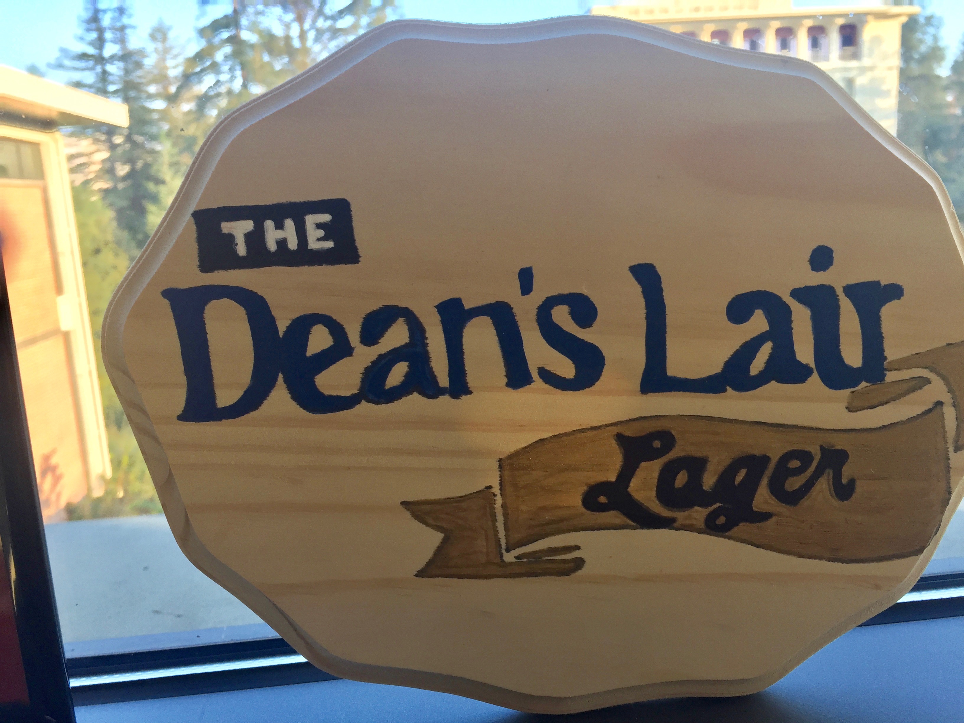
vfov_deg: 48.2
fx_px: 808
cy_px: 362
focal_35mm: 29
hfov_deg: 61.7
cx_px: 482
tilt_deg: -8.9
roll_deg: +2.7
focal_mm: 4.15
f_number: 2.2
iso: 50
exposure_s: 1/120
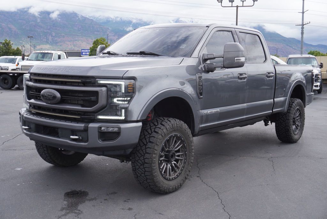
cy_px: 110
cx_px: 164
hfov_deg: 44.9
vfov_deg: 30.9
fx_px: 395
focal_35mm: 44
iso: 100
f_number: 8
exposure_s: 1/160
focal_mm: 29
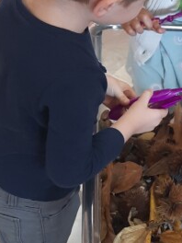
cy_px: 72
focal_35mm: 97
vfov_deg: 20.1
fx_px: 680
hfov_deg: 14.2
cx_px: 276
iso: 160
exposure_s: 1/50
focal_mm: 4.6
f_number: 2
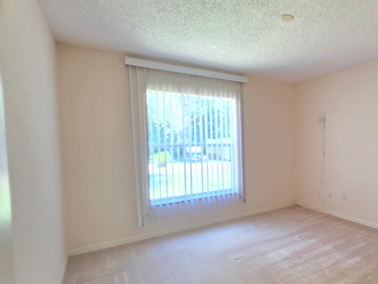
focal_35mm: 21
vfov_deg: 63.4
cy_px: 151
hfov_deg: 71.9
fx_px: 229
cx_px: 296
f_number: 1.9
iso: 250
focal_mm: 2.2
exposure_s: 1/120
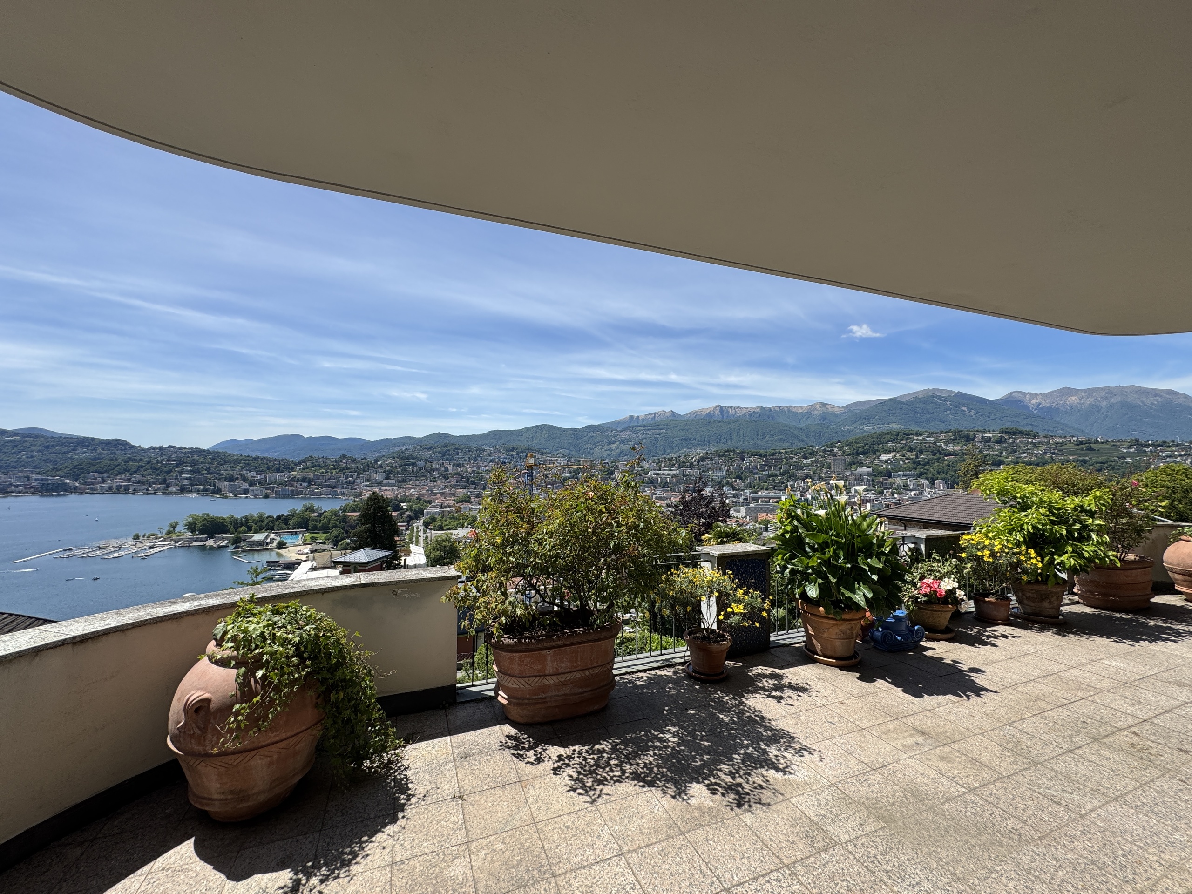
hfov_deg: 102.1
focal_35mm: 14
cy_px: 447
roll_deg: -0.1
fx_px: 482
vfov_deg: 85.7
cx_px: 596
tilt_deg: +2.2
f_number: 2.2
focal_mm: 2.22
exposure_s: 1/1346
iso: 50
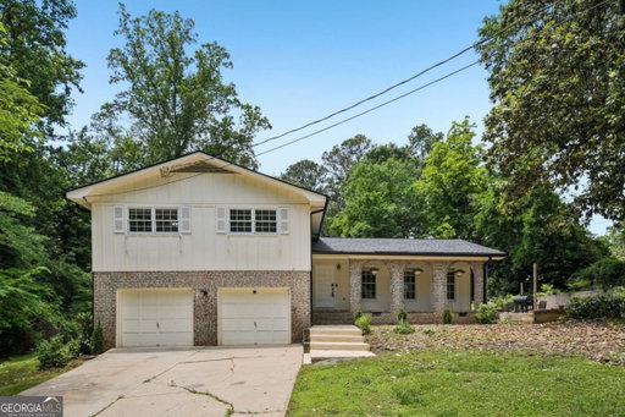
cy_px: 208
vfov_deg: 57.2
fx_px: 382
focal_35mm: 22
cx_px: 312
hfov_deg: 78.6
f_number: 8
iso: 64
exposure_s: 1/200
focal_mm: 22
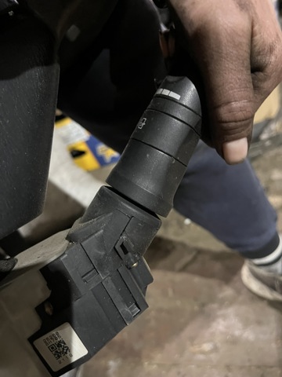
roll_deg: +27.3
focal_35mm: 26
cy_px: 188
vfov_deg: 67.3
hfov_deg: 53.1
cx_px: 141
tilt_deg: -34.0
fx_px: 282
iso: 640
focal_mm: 5.1
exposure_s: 1/25
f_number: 1.6
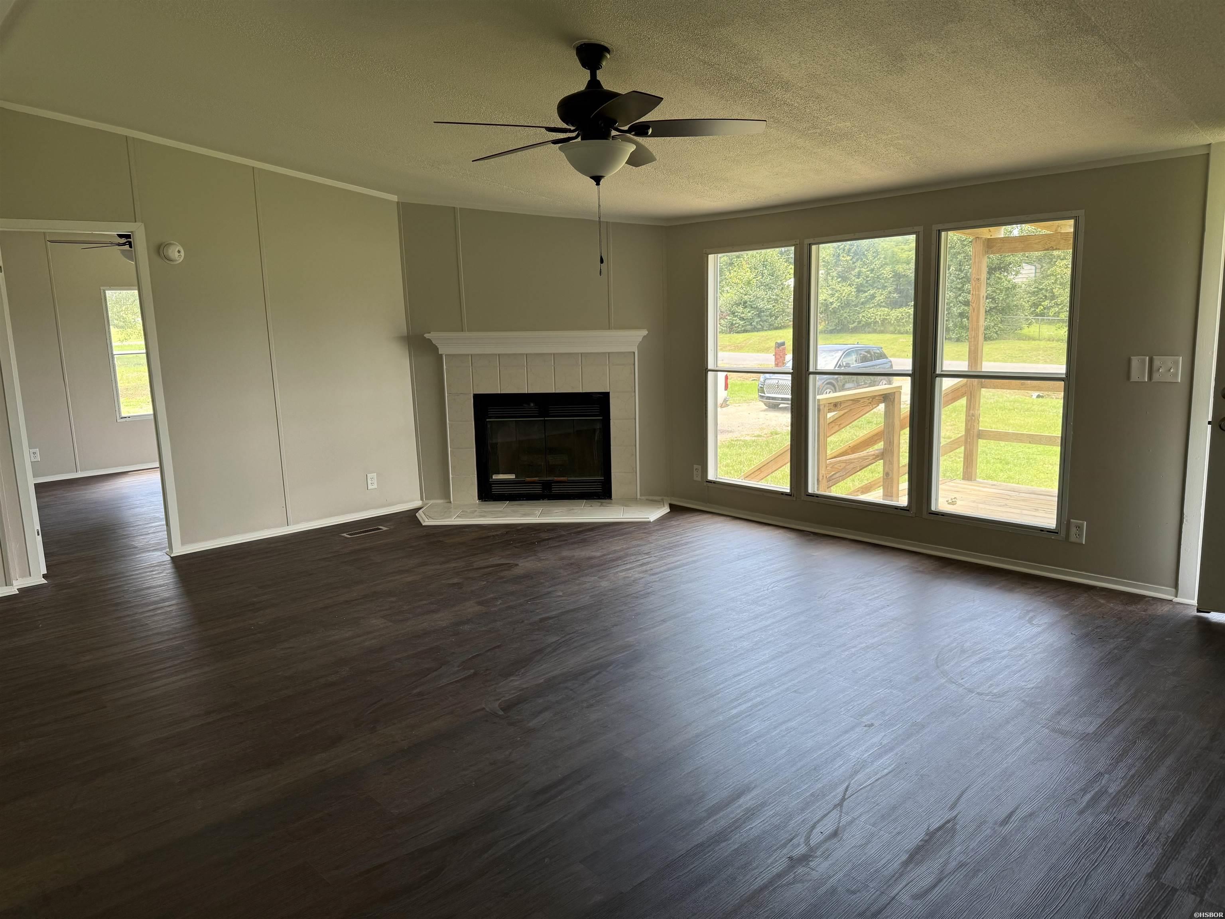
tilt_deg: -8.5
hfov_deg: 71.6
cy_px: 460
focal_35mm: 24
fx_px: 849
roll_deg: +2.2
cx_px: 612
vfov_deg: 56.8
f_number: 1.78
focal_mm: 6.76
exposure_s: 1/226
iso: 100
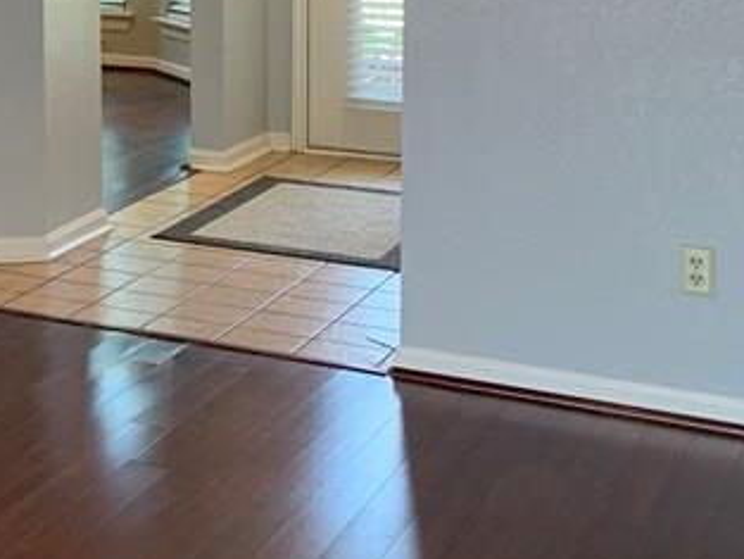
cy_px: -93
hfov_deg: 19.5
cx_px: -433
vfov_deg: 16.7
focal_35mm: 85
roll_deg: -0.6
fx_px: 1828
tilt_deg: -1.9
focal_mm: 4.25
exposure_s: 1/60
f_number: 1.8
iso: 100
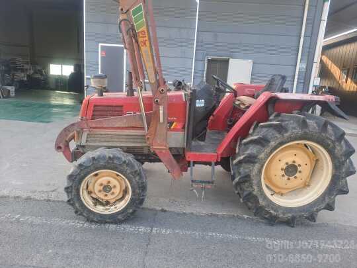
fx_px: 258
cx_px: 178
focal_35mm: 25
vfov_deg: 54.9
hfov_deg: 69.4
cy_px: 134
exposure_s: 1/120
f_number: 2
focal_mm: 4.6
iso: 40
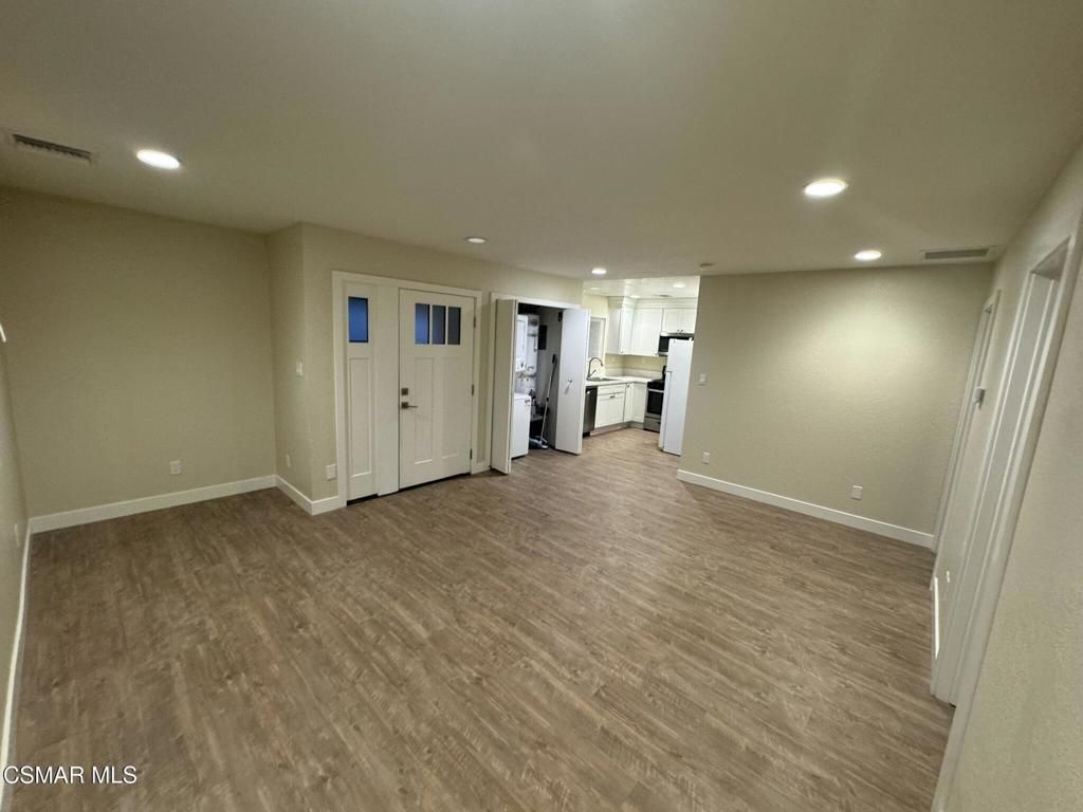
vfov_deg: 85.7
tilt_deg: -10.0
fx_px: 438
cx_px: 542
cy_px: 406
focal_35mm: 14
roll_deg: -3.9
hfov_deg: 102.1
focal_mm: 2.22
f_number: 2.2
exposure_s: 1/60
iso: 250
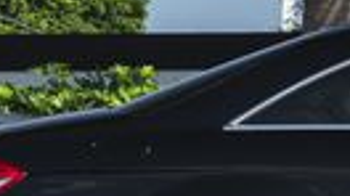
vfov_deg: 4.3
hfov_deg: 7.4
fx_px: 2606
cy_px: 56
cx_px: 725
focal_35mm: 281
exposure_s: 1/125
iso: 200
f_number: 7.1
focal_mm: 43
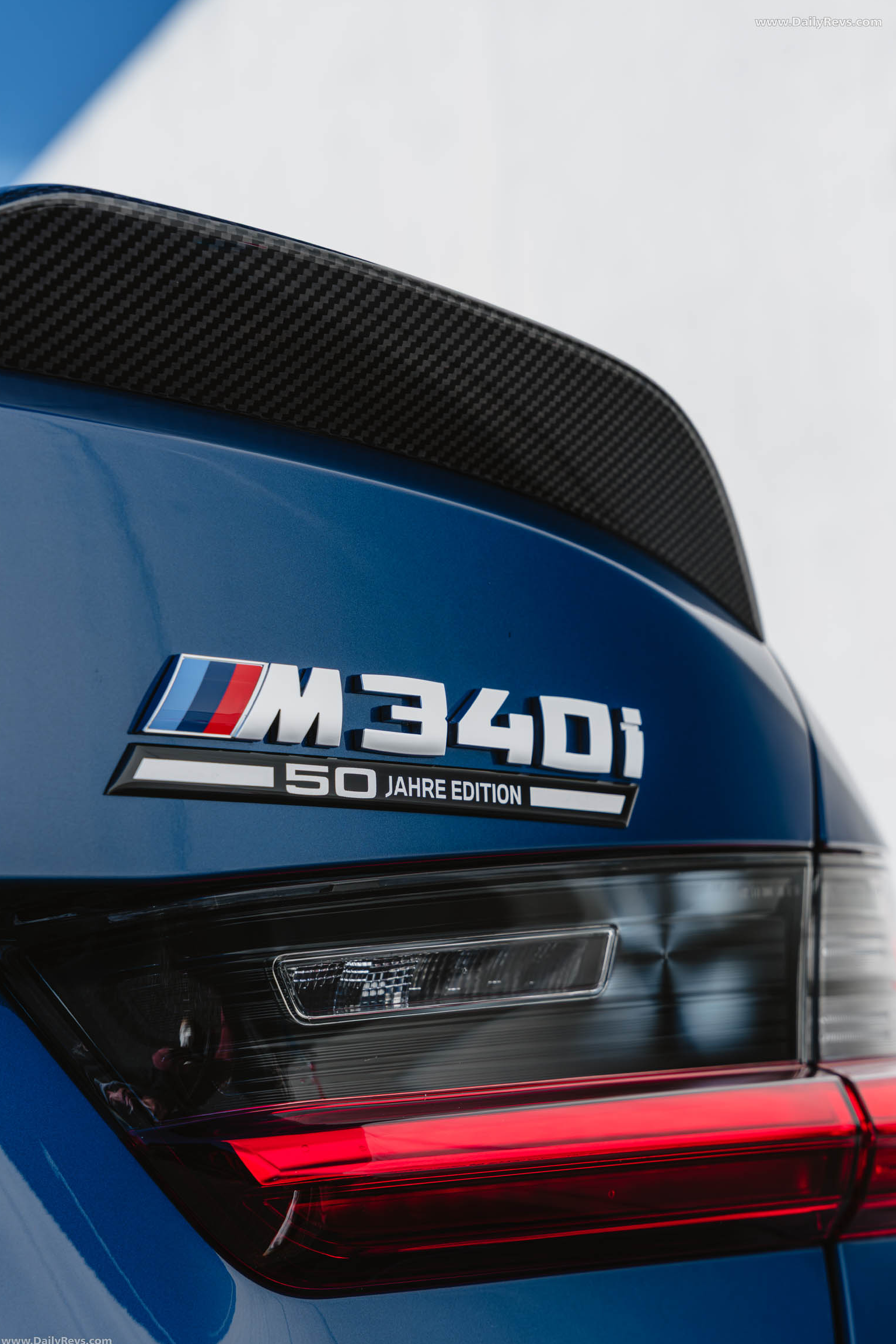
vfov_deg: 28.5
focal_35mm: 71
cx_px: 446
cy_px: 675
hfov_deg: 19.2
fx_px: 2651
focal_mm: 70
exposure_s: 1/160
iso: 250
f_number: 7.1
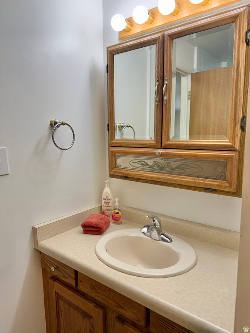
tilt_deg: -7.4
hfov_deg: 56.8
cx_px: 125
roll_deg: +0.0
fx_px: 231
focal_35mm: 24
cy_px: 166
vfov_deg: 71.6
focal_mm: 6.76
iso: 80
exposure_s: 1/120
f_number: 1.78
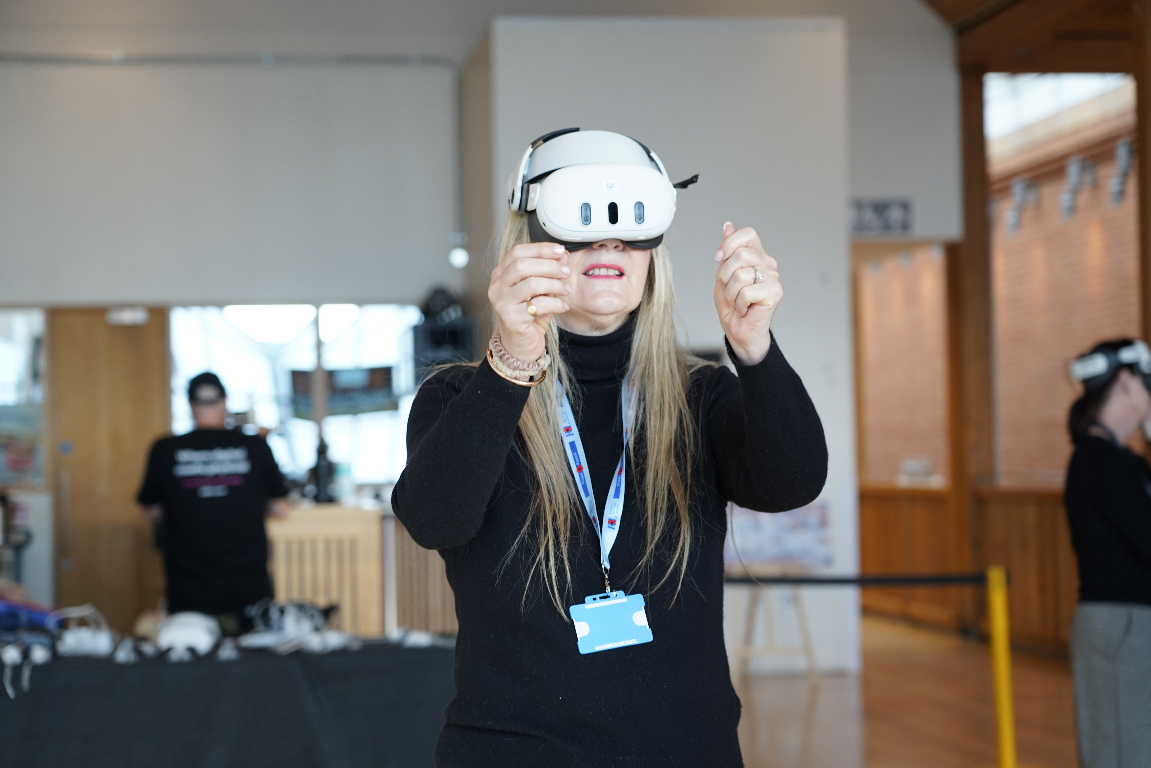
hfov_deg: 27.7
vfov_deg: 18.7
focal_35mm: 73
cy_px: 384
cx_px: 576
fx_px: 2334
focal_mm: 73
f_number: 4
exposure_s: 1/160
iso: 1000
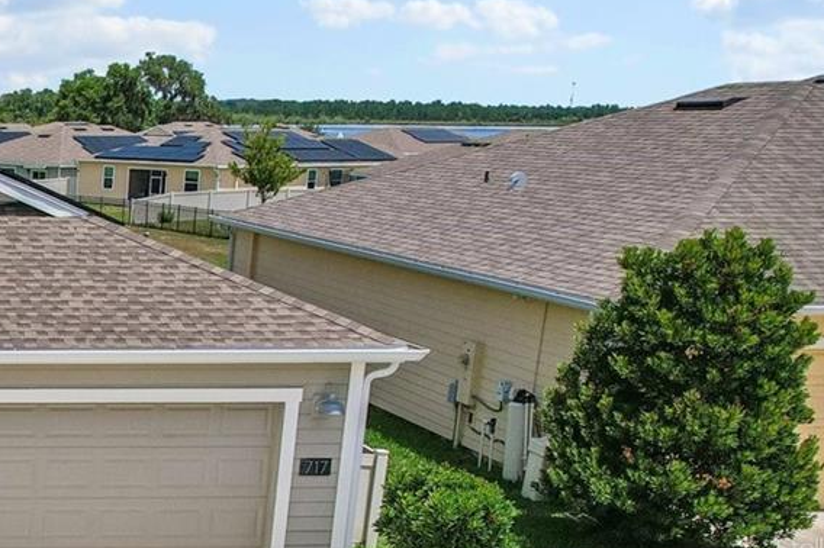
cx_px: -255
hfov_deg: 27.1
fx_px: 1418
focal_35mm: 62
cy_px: 548
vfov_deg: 21.1
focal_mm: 8.4
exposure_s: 1/4000
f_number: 2.8
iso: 130
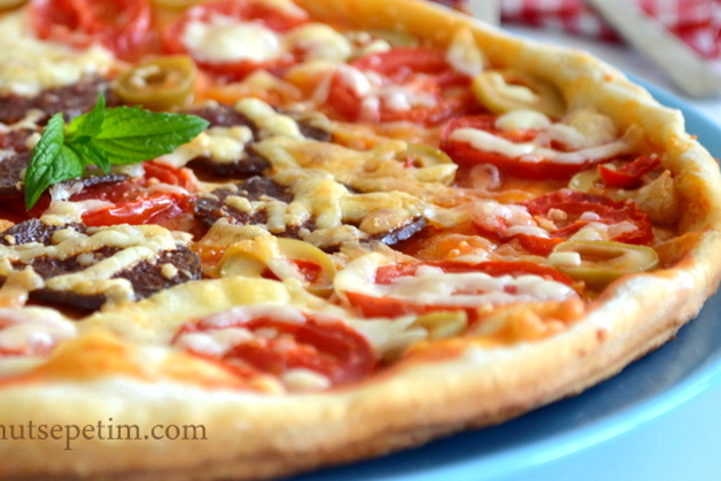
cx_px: 194
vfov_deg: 11.2
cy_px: 177
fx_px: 2459
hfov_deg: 16.6
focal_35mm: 123
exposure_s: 1/80
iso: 400
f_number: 5.6
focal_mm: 55
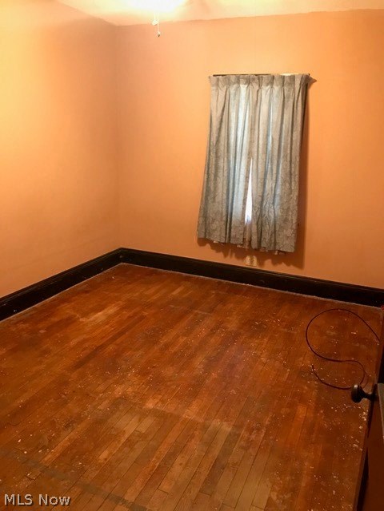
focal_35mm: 28
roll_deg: -1.7
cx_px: 192
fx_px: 414
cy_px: 256
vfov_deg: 63.4
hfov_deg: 49.7
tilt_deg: -16.5
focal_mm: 3.99
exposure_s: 1/13
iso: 100
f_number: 1.8
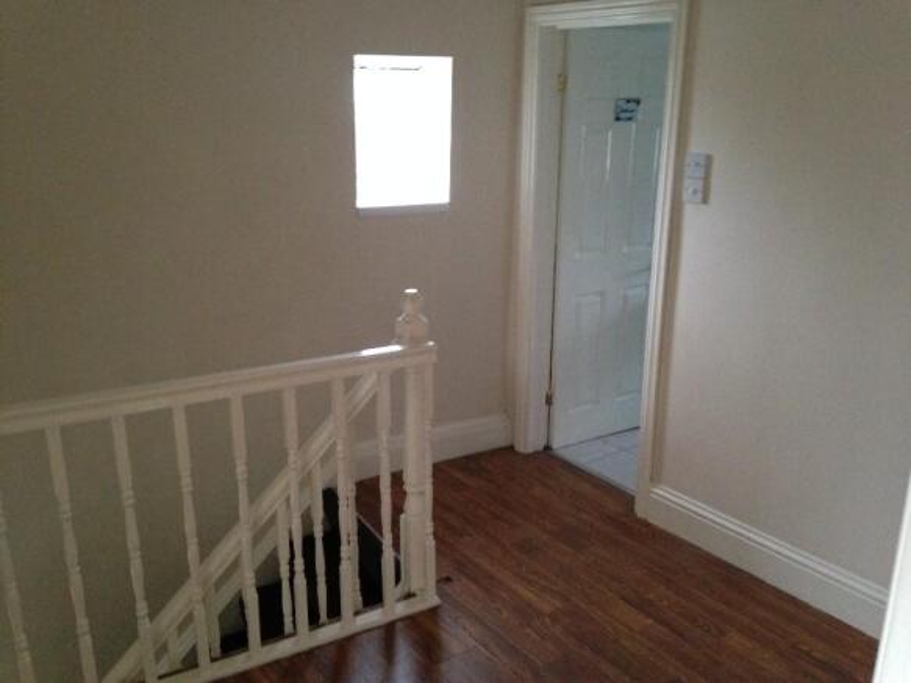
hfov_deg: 55.4
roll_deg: -0.7
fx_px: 868
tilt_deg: -17.5
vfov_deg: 42.9
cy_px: 342
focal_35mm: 33
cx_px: 456
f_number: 2.4
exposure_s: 1/15
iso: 500
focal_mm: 4.12
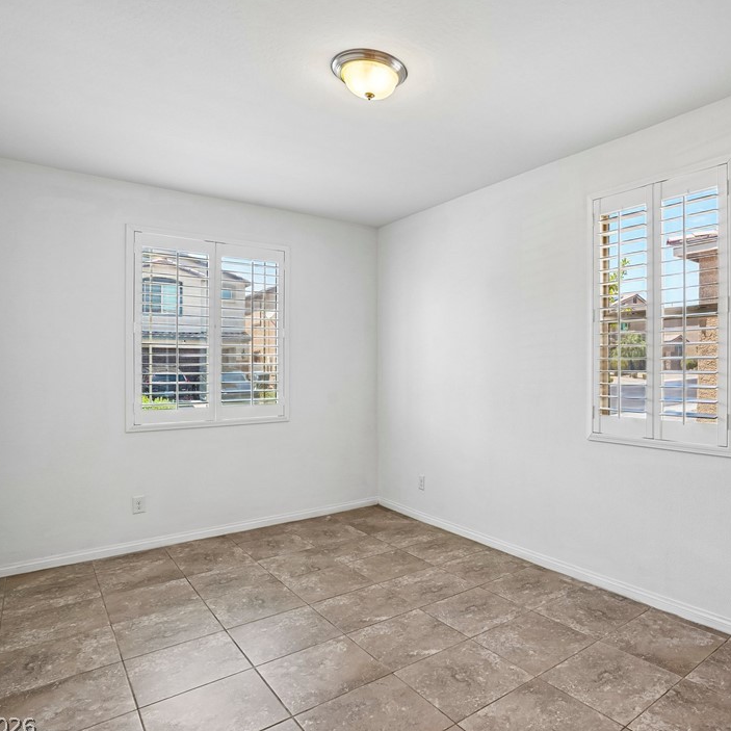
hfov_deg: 70.0
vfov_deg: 72.1
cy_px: 367
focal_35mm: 21
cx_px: 491
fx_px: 502
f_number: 8
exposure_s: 1/30
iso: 200
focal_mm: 16
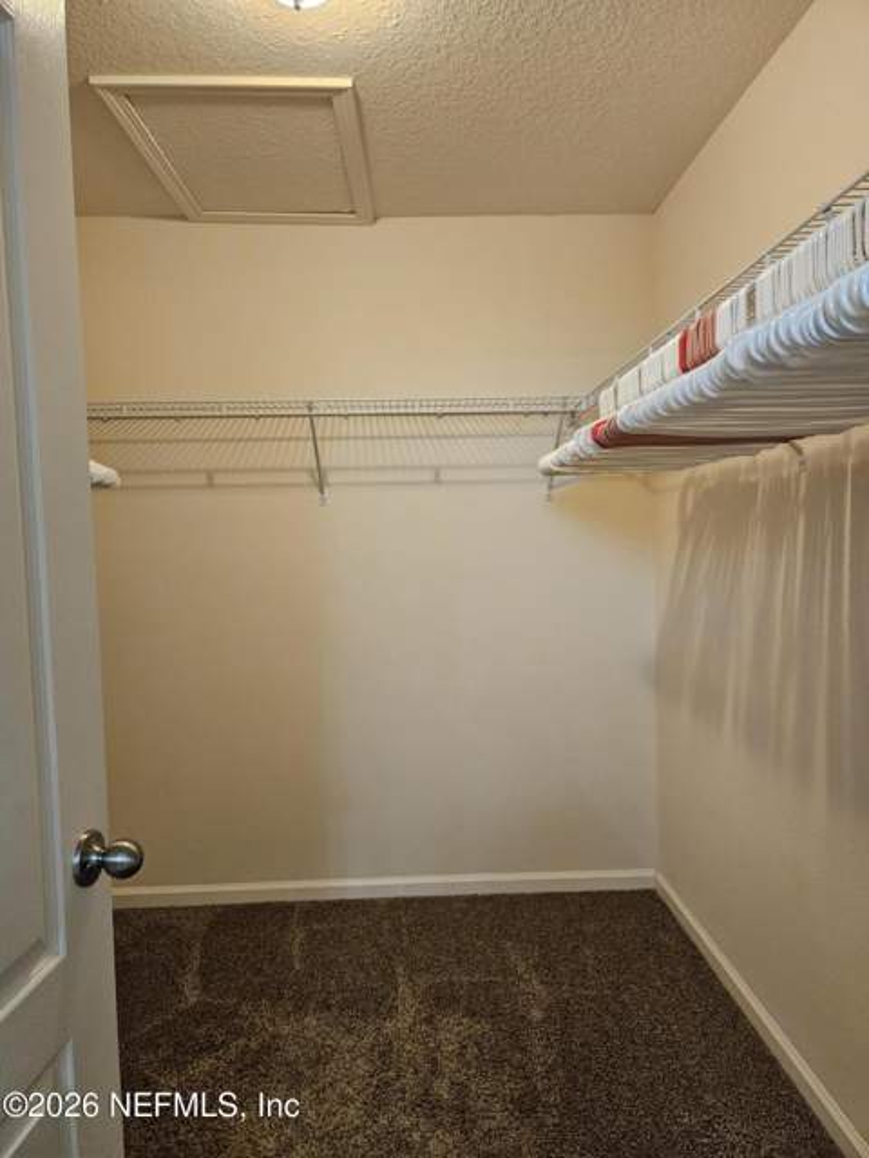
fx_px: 770
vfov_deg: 73.9
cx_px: 434
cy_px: 579
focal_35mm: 23
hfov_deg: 58.9
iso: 800
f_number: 1.8
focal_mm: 5.4
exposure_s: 1/120
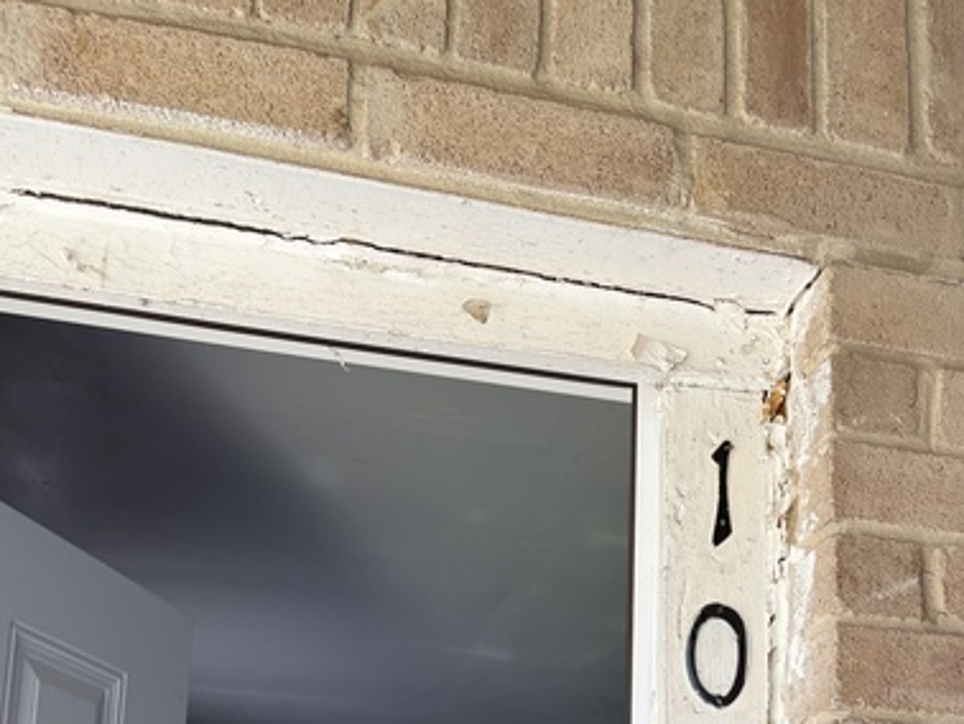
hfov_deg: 42.7
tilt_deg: +19.2
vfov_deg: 29.5
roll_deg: +1.9
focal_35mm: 44
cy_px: 808
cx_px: 587
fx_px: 1226
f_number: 1.6
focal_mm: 5.96
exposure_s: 1/122
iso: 40
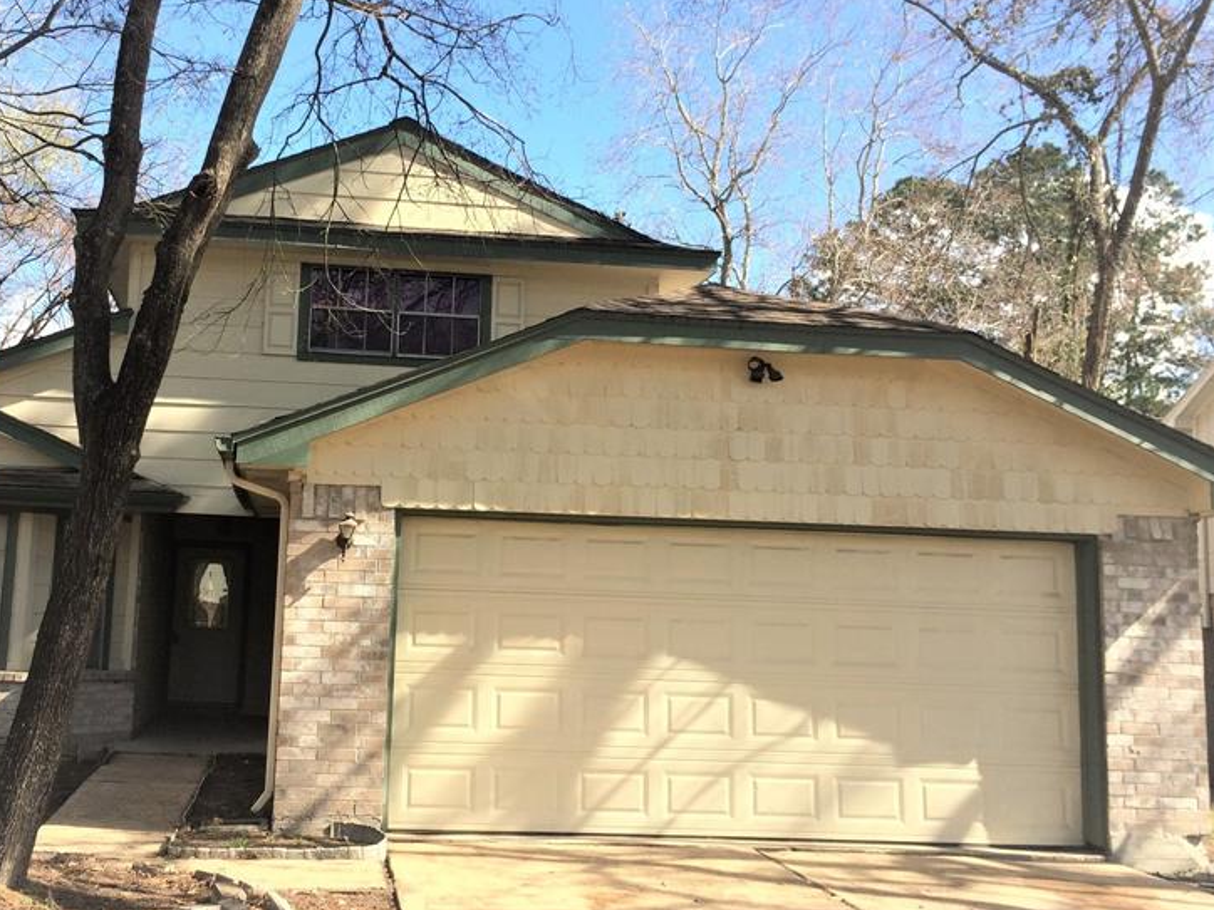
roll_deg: -2.3
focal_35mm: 41
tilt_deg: +8.7
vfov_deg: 35.1
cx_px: 436
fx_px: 1438
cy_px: 416
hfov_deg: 45.3
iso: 32
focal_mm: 4.15
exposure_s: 1/1001
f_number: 2.2
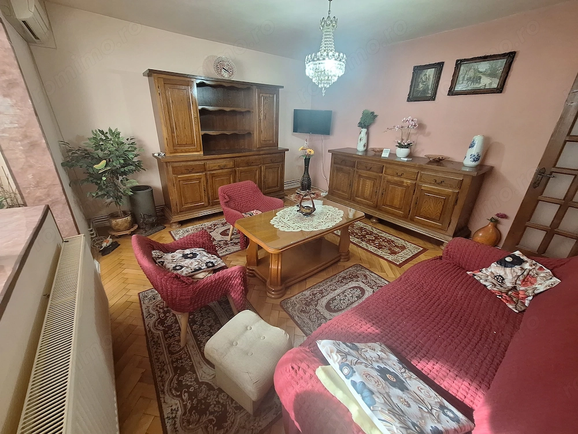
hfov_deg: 106.2
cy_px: 217
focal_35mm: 13
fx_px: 217
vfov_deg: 89.9
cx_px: 289
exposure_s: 1/50
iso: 125
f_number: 2.2
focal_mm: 1.74
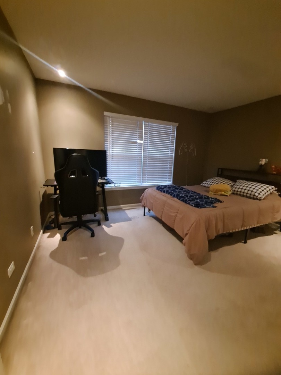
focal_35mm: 13
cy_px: 188
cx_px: 140
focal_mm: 1.74
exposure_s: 1/15
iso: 800
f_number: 2.2
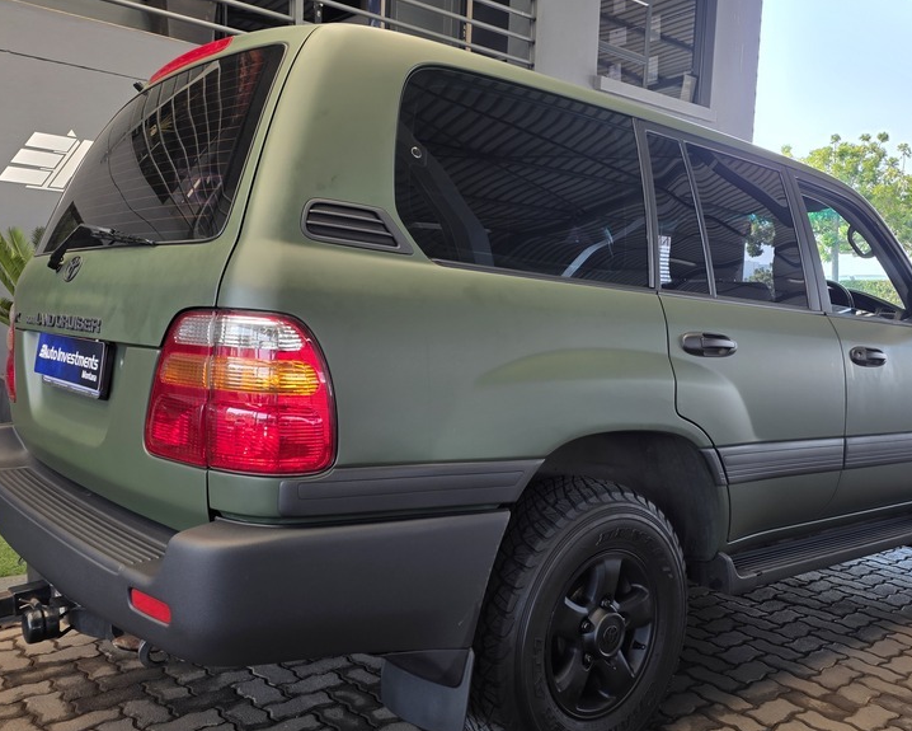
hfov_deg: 55.6
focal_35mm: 32
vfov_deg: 45.8
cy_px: 378
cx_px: 494
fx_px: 864
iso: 50
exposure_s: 1/180
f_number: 1.7
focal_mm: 6.25
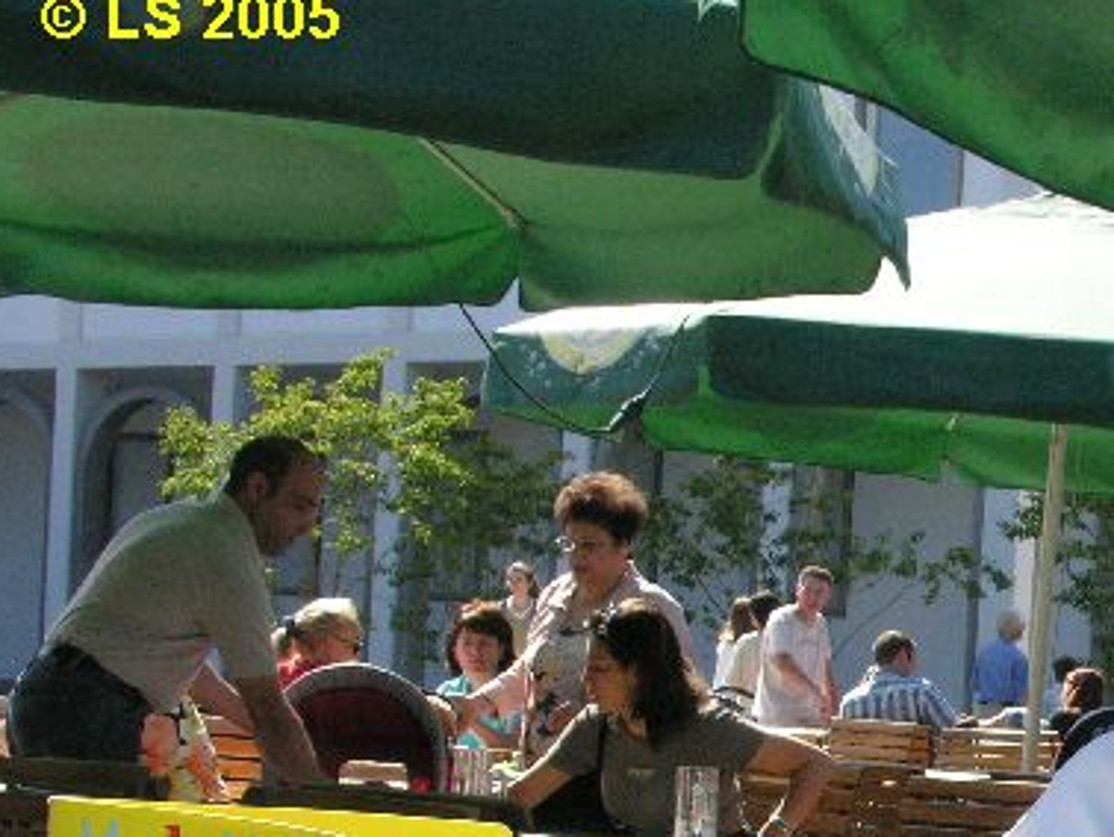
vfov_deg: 19.4
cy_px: 808
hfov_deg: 24.8
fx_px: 2383
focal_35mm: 74
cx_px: 1161
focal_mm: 8.9
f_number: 7.1
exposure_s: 1/279
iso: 200
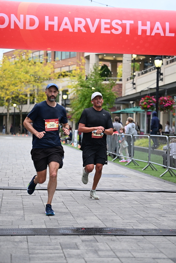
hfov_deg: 19.5
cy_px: 132
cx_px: 88
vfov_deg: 28.8
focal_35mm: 70
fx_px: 513
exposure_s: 1/2500
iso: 1250
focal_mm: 70
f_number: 2.8
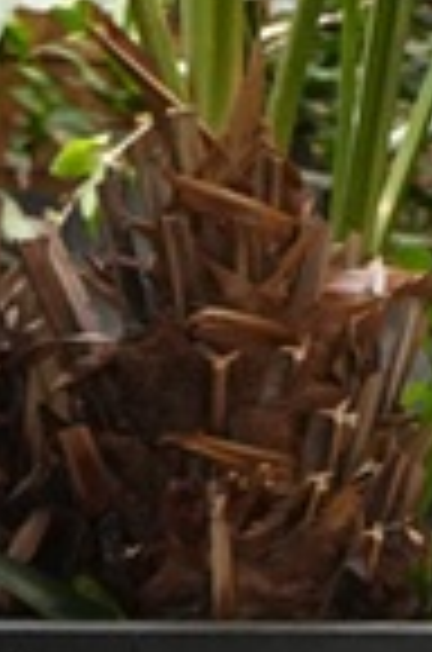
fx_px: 4377
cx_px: 670
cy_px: 1812
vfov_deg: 7.7
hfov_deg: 5.6
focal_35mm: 242
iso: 2500
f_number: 4
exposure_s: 1/160
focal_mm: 35
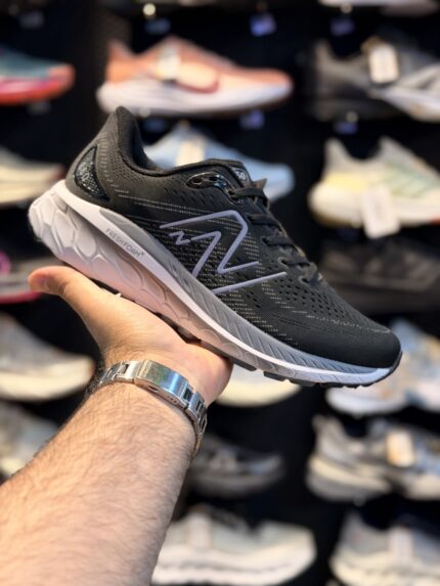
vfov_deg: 39.6
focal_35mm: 48
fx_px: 813
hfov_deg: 30.3
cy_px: 293
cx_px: 220
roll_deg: +1.8
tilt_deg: -10.8
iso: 80
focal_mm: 6.76
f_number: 1.78
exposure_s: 1/100
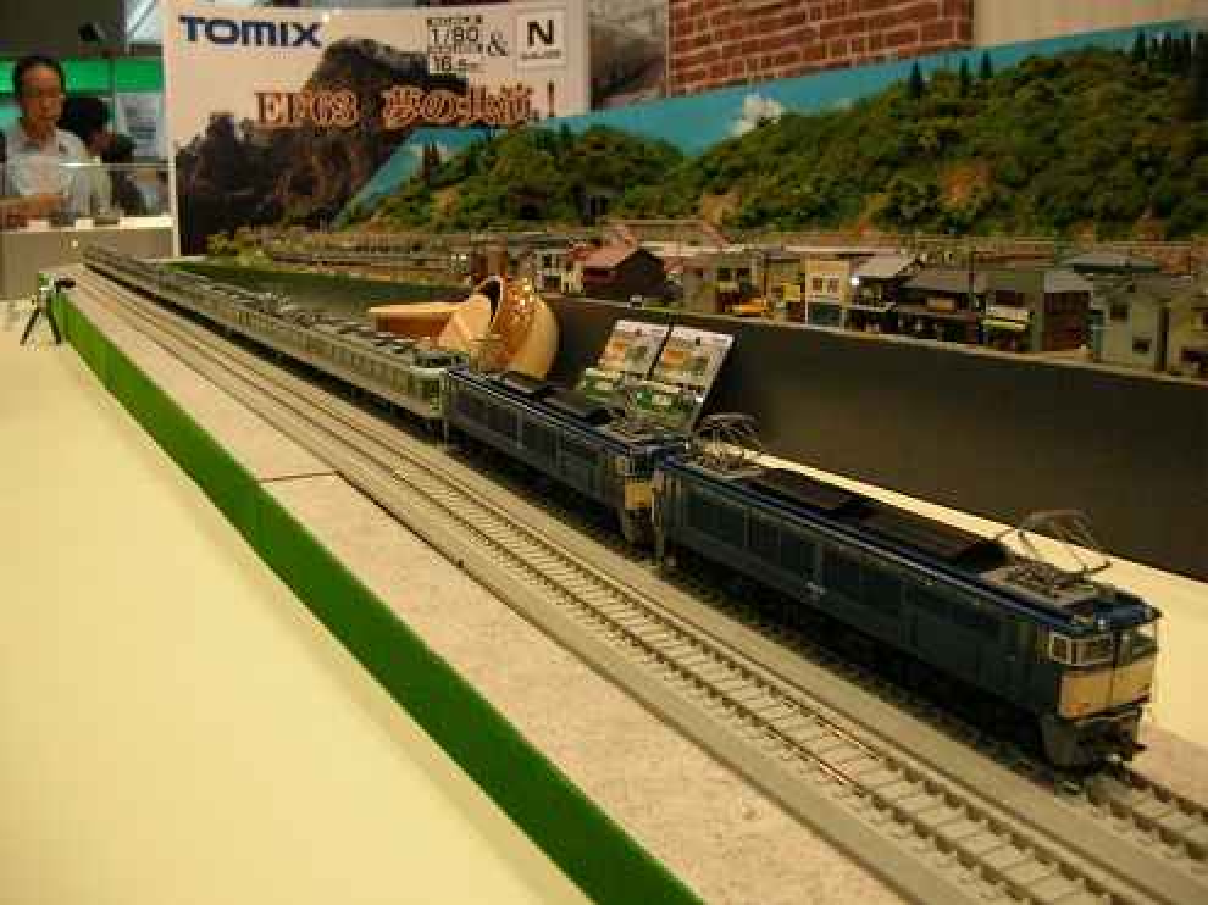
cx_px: 604
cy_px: 452
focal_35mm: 35
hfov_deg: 52.6
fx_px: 1221
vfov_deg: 40.7
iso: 200
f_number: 2.8
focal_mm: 5.8
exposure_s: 1/178
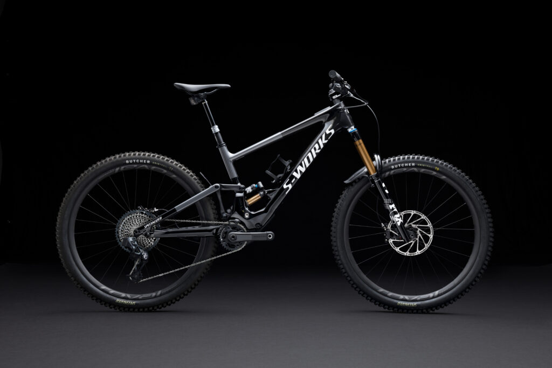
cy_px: 184
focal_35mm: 60
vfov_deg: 22.6
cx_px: 276
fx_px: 920
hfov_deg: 33.4
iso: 160
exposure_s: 1/125
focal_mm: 60
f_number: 9
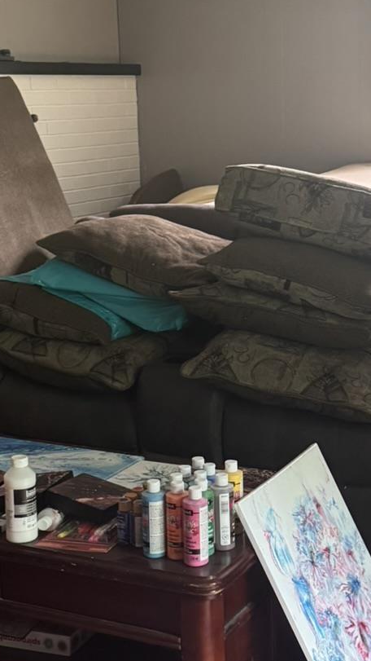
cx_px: 260
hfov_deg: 18.2
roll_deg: +2.2
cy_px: 321
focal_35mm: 66
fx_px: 1155
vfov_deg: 31.9
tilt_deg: -11.2
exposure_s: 1/60
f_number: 1.78
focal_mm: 6.76
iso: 640
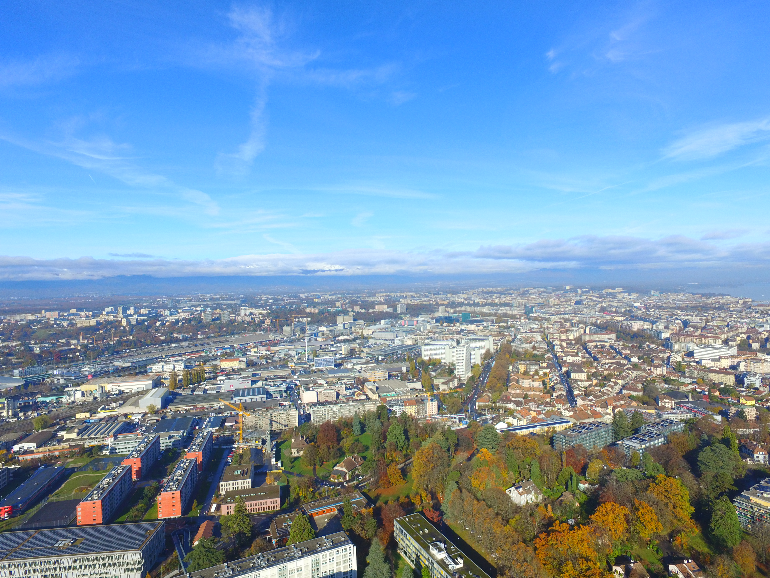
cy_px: 289
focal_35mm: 20
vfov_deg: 66.0
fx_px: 445
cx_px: 385
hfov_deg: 81.7
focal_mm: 3.61
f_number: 2.8
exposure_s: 1/997
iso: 100
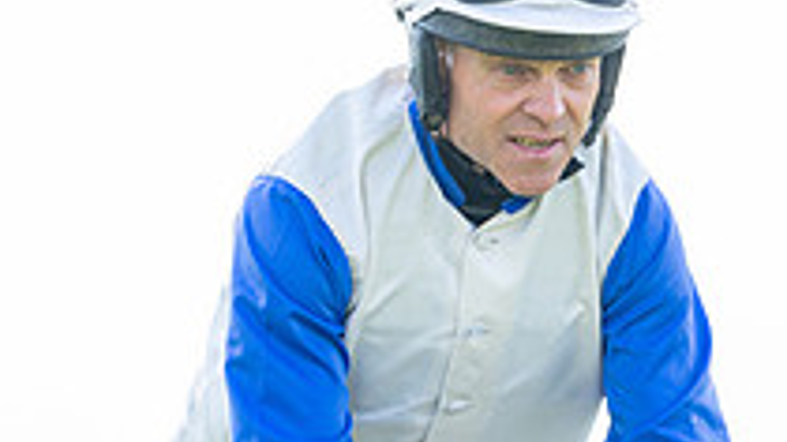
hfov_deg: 4.1
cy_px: 689
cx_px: 605
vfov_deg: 2.3
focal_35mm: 521
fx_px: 10870
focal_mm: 155
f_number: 5
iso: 200
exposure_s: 1/500
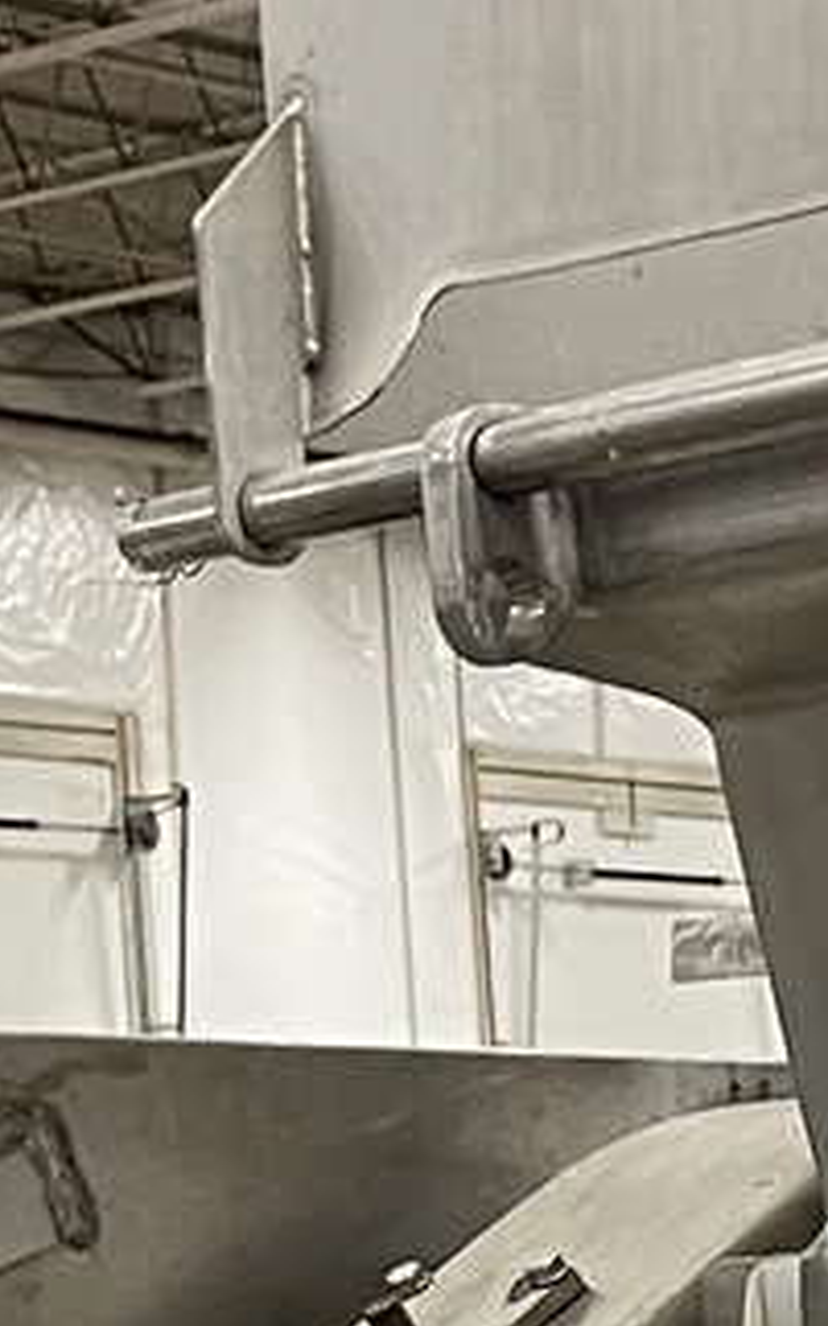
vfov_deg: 11.6
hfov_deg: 7.3
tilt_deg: -8.2
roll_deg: +1.4
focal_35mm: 171
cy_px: 2199
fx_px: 6179
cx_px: 1755
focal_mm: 5.1
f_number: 1.6
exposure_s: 1/60
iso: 200
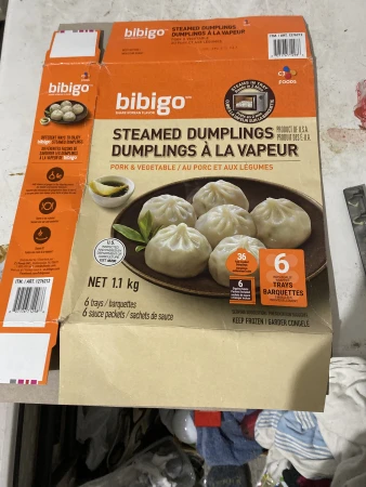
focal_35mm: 26
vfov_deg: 67.3
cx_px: 183
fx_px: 366
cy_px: 244
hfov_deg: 53.1
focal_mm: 4.25
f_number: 1.8
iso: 500
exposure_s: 1/40
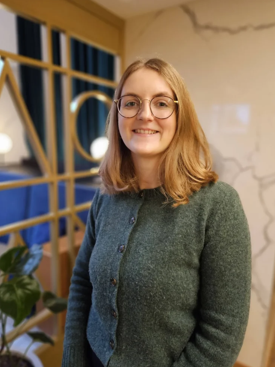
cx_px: 142
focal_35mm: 24
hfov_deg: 56.8
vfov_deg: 71.6
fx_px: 254
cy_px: 183
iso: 800
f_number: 1.8
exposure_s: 1/100
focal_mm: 5.4
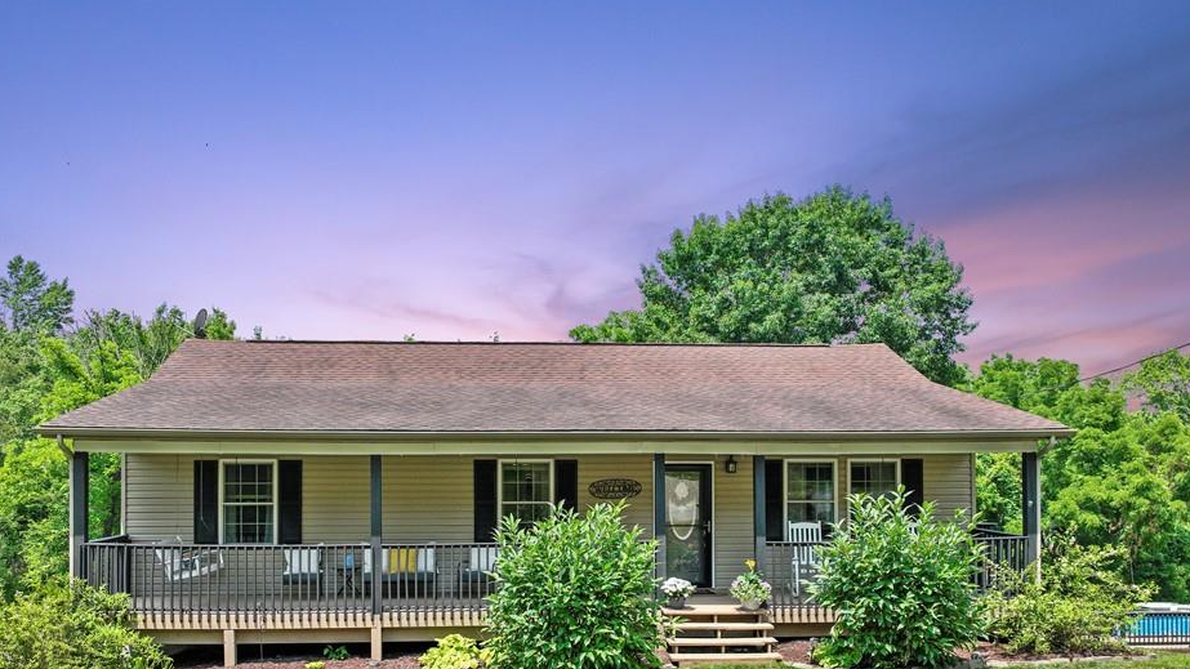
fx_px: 915
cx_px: 544
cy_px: 461
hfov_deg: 66.0
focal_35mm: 29
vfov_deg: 39.6
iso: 100
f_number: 2.8
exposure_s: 1/2500
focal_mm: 12.29
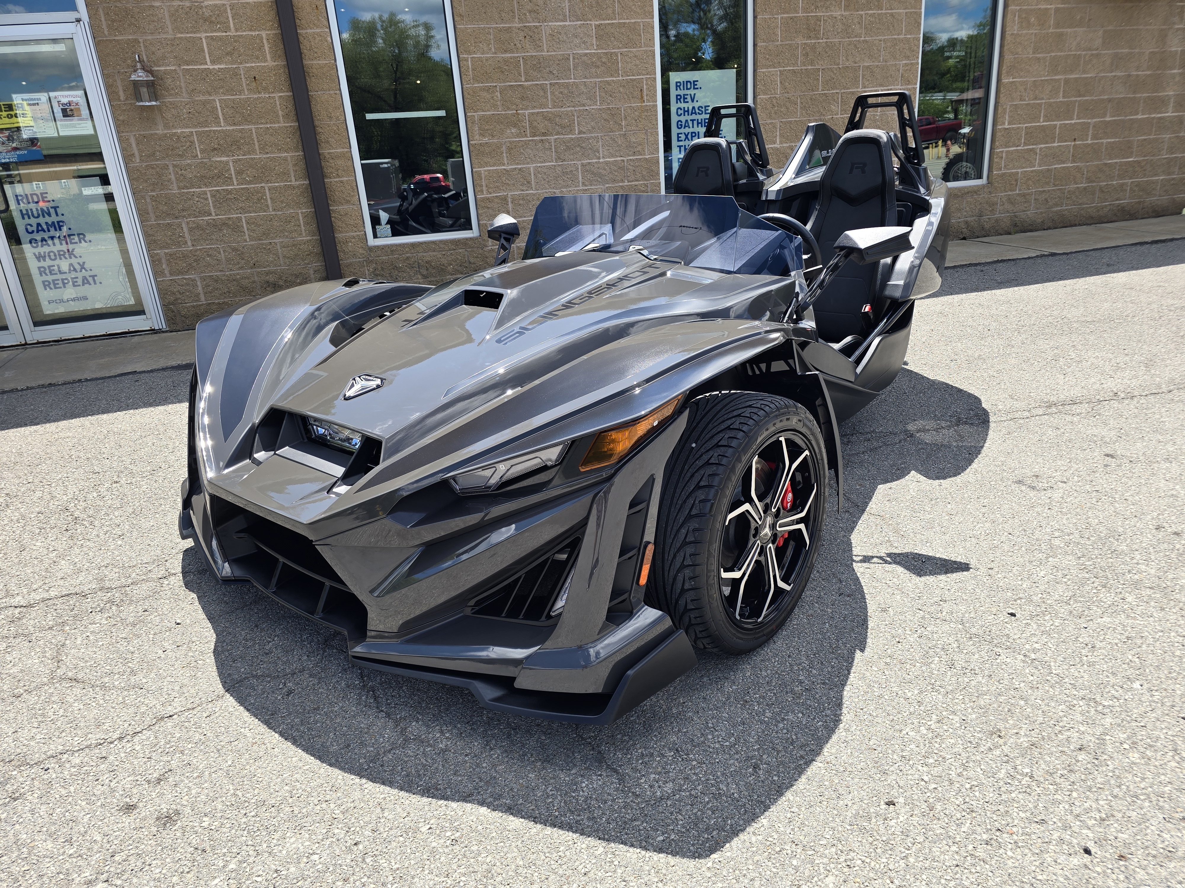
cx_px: 592
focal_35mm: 23
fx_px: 787
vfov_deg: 58.9
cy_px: 444
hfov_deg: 73.9
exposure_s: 1/291
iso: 12
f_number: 1.7
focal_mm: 6.3
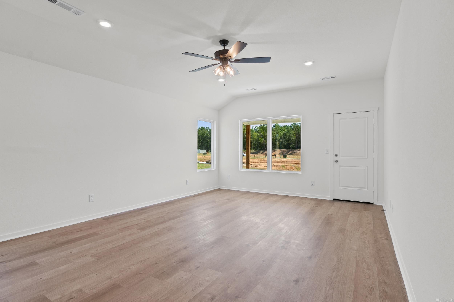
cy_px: 151
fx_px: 227
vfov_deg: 67.4
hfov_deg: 90.0
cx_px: 227
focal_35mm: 18
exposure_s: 1/15
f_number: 9
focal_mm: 12
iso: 250
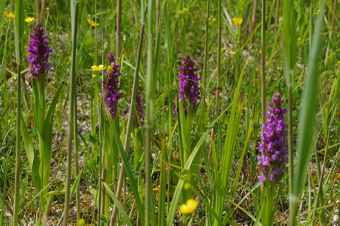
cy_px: 113
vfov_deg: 10.2
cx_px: 170
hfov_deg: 15.2
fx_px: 1275
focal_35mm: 135
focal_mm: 90
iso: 100
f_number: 10
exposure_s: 1/125
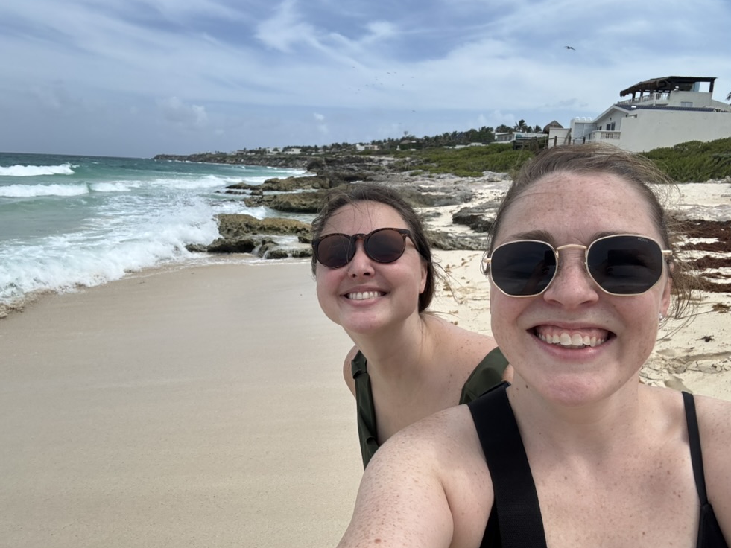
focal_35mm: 24
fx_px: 507
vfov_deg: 56.8
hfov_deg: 71.6
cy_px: 269
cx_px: 352
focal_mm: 2.69
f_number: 1.9
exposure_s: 1/1418
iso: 25
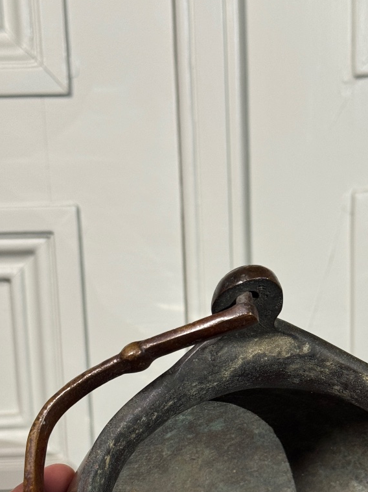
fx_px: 1078
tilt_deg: -12.9
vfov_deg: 25.3
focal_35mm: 76
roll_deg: +1.4
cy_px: 382
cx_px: 234
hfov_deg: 19.3
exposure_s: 1/60
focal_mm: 6.76
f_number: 1.78
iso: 100
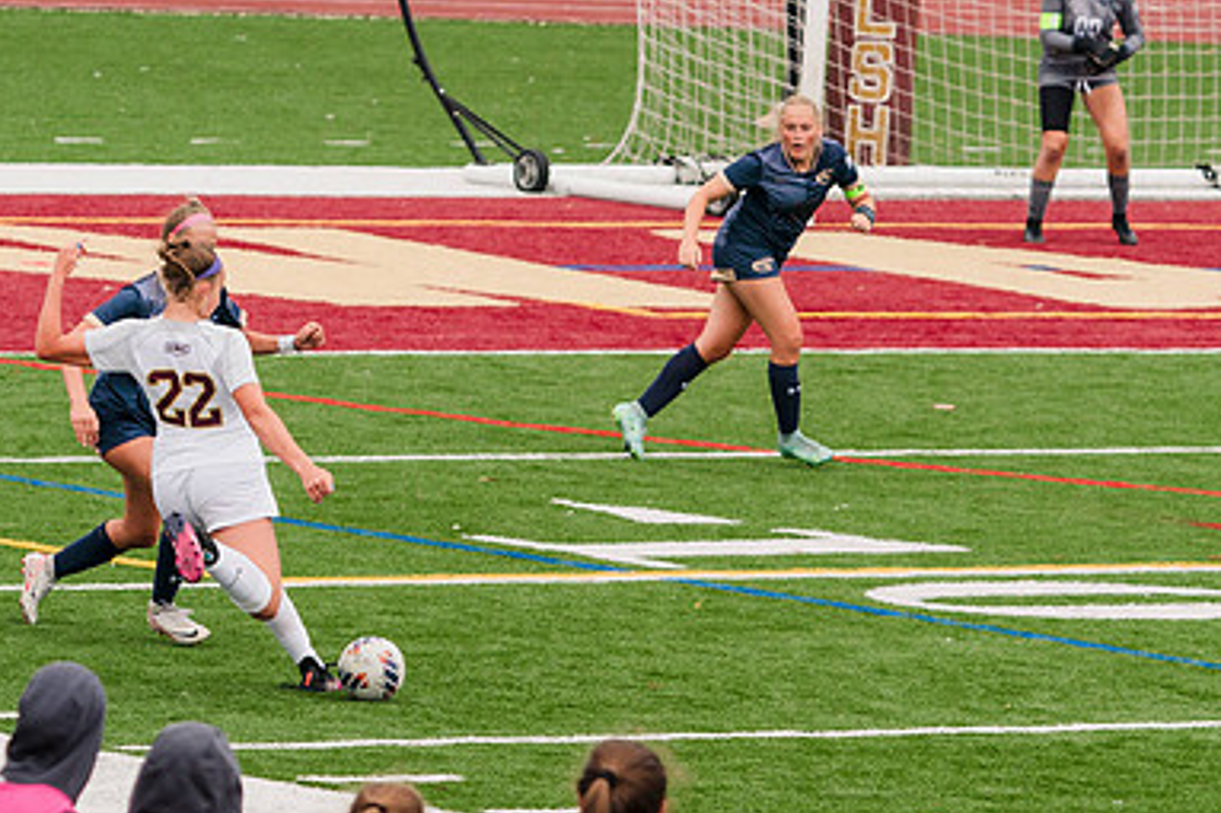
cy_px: 554
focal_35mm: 409
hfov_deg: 5.0
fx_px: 13865
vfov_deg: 3.4
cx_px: 710
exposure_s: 1/1600
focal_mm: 200
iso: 400
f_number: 5.6
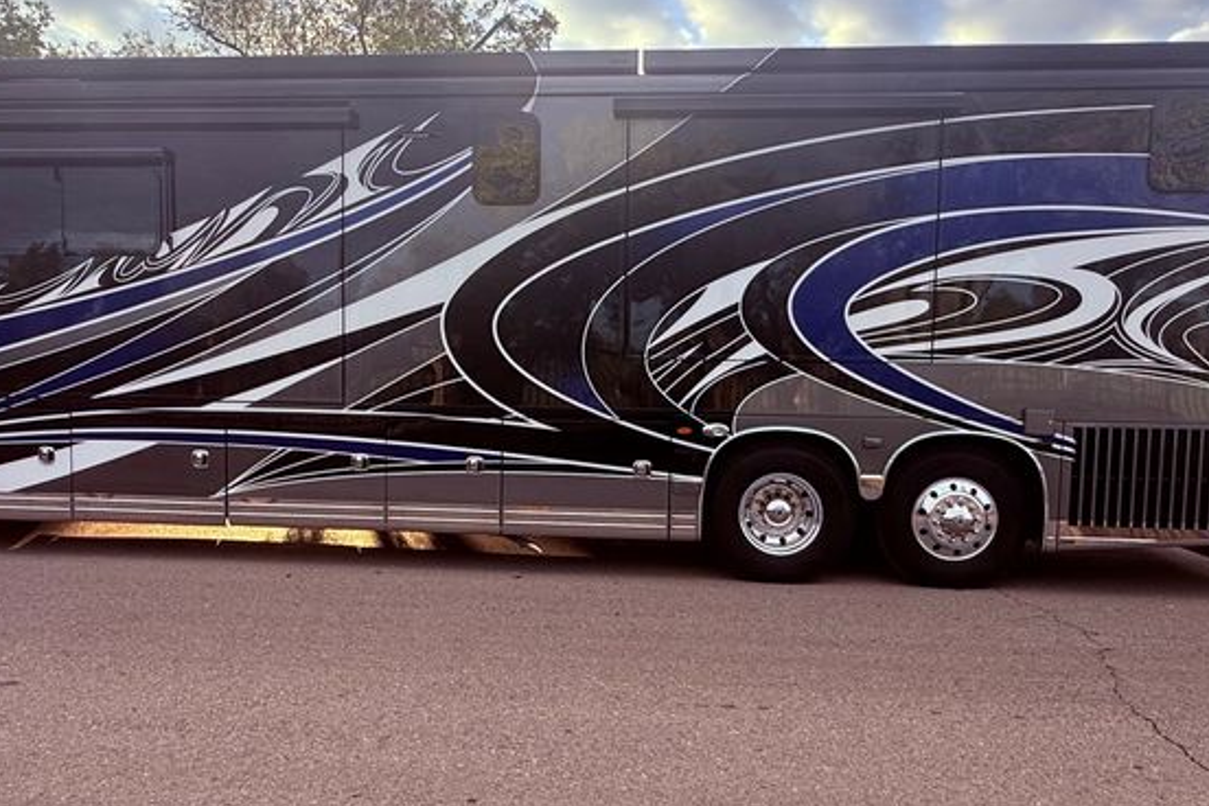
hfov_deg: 67.4
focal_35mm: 27
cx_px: 604
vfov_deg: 47.9
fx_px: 907
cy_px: 442
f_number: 2.2
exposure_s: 1/285
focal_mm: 2.22
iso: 50
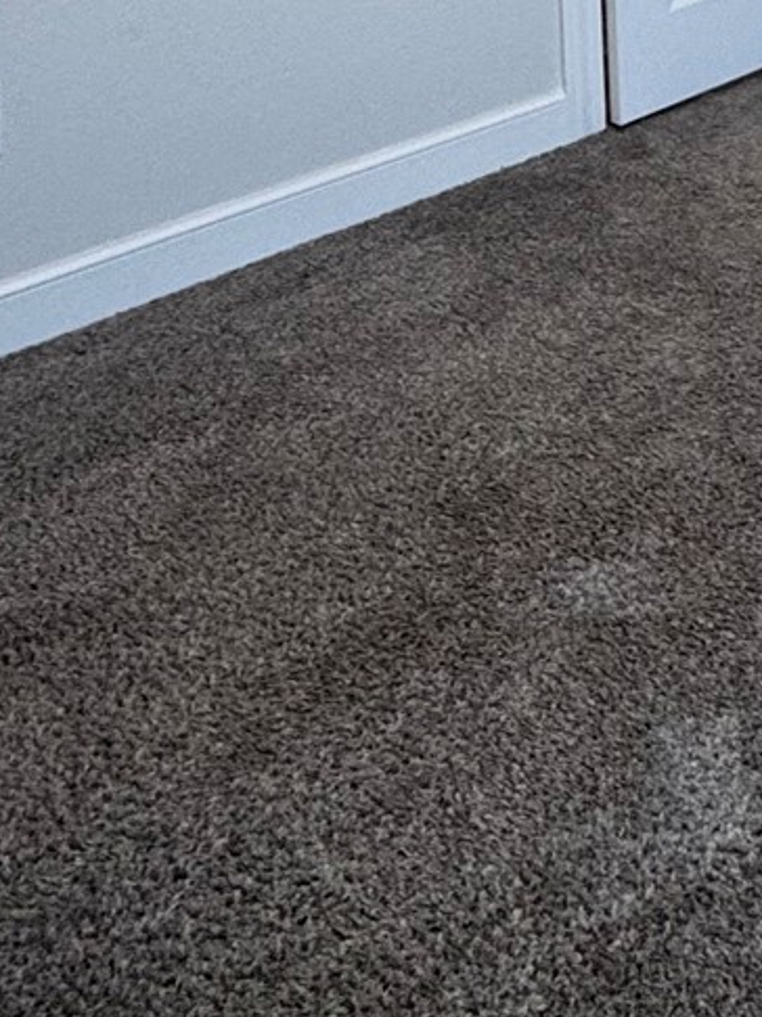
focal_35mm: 59
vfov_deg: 24.7
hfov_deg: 20.9
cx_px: 1151
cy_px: -536
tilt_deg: -2.8
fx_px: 1733
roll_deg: +1.7
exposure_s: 1/120
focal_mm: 2.22
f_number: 2.2
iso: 125
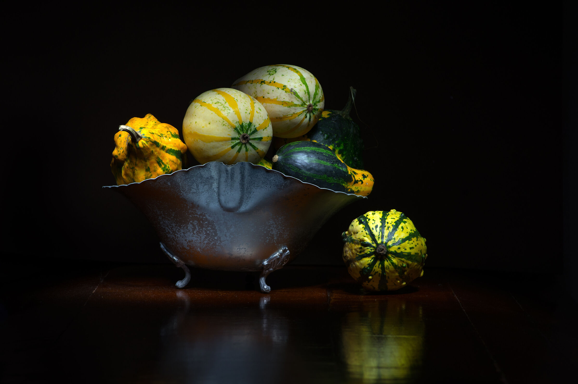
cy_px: 192
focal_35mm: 150
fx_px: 2406
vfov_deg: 9.1
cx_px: 289
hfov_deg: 13.7
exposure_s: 10
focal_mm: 100
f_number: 10
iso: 100
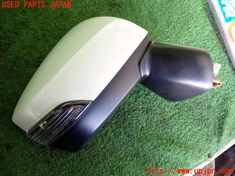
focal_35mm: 30
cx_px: 118
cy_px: 88
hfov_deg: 60.0
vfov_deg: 46.8
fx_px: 204
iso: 125
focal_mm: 5.4
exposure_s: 1/60
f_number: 2.3
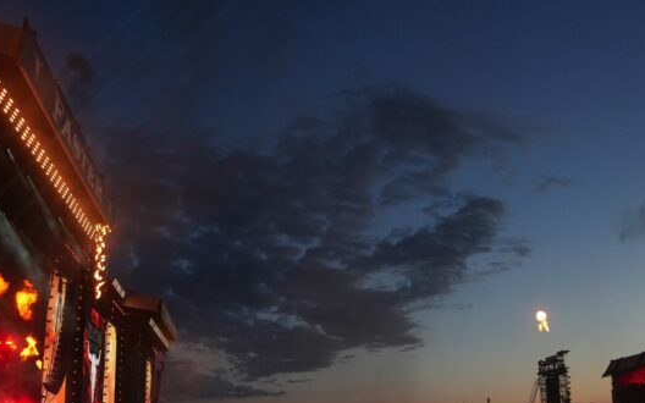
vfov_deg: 31.8
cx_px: 297
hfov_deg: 49.2
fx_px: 703
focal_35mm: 40
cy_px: 254
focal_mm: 18
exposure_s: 1/160
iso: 800
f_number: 4
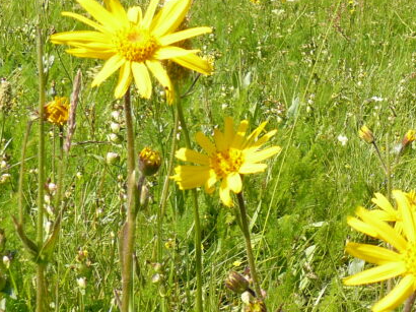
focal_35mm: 90
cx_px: 461
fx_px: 1081
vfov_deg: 16.3
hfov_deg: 20.7
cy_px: 76
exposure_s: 1/200
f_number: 5
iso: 100
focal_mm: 6
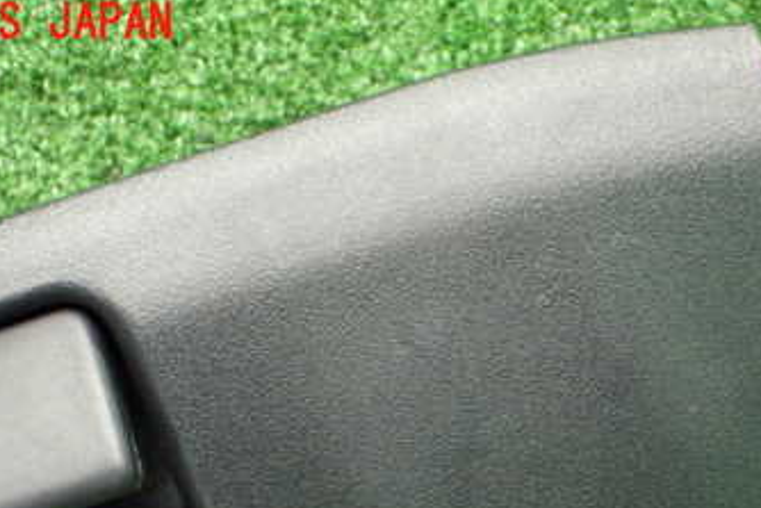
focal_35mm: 56
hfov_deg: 35.5
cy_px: 508
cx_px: 442
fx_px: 1184
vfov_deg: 23.2
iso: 800
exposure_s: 1/60
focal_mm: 5.4
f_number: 2.3
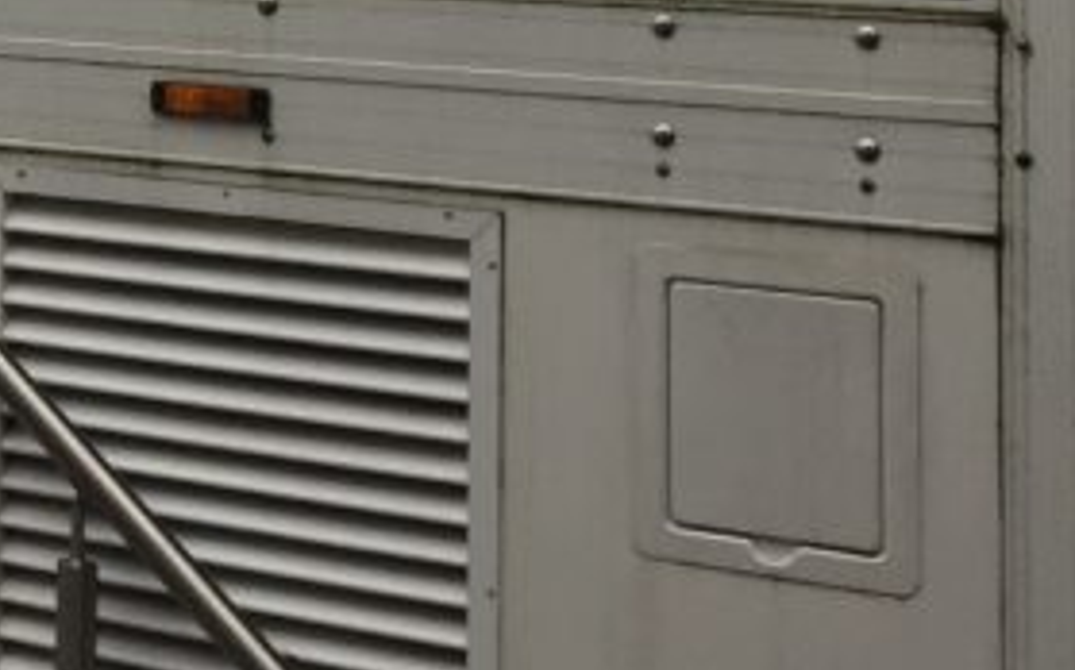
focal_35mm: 113
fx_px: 3309
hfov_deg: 15.9
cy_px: -404
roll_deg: -4.4
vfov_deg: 11.0
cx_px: -825
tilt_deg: +6.3
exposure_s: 1/501
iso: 32
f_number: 2.2
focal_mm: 4.15
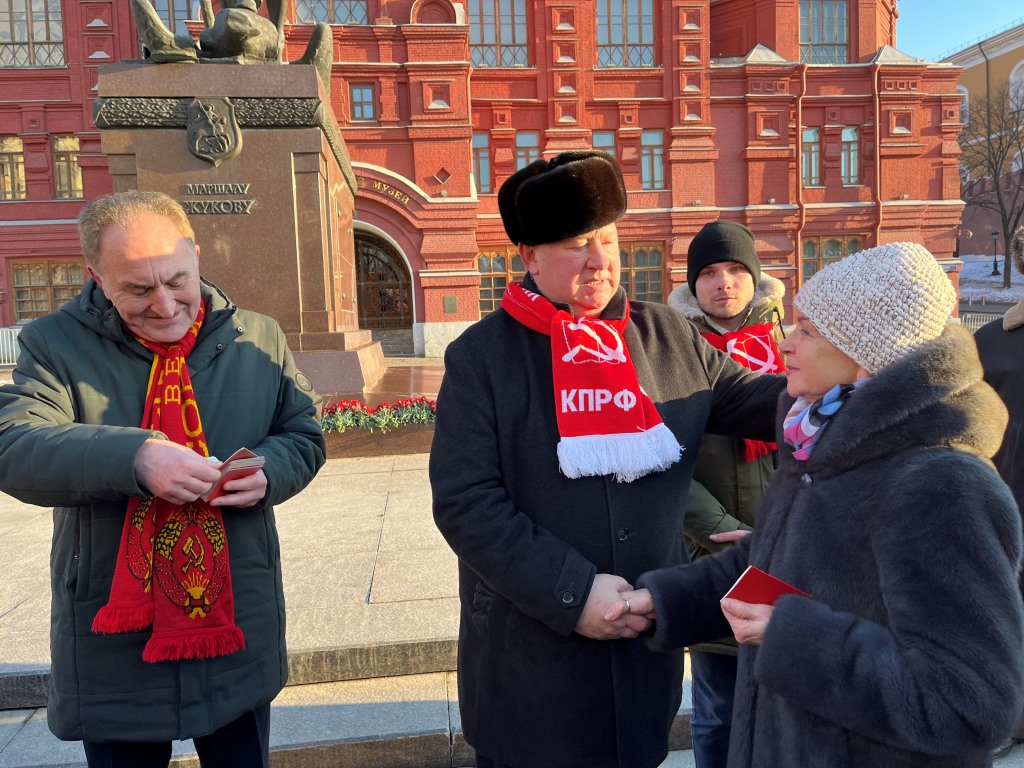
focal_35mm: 26
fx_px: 769
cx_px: 512
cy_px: 384
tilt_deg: -5.5
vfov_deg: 53.1
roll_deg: +3.0
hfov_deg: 67.3
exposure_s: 1/358
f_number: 1.6
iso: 50
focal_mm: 5.1
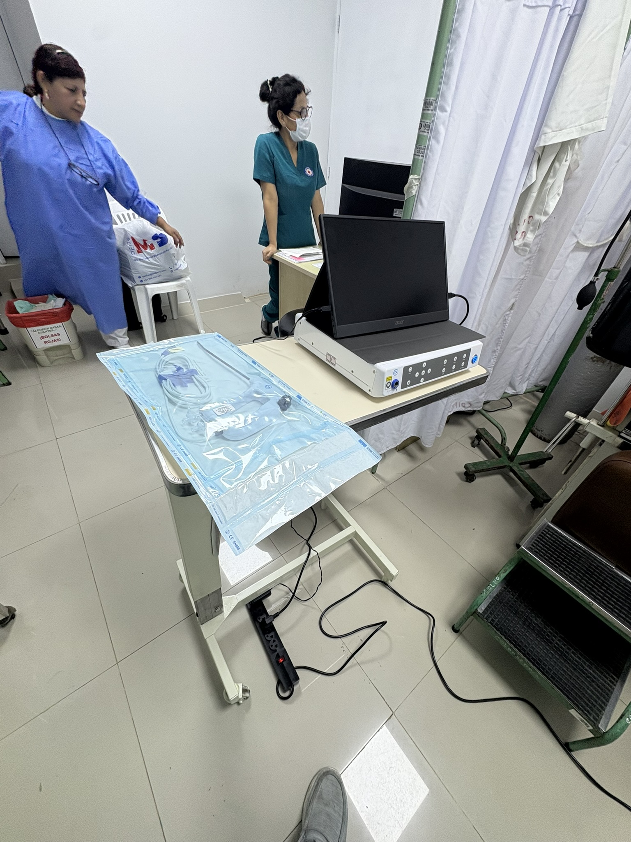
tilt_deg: -40.4
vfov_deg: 102.1
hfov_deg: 85.7
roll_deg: -4.3
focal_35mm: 14
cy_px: 421
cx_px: 316
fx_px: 340
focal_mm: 2.22
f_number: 2.2
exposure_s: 1/99
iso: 100
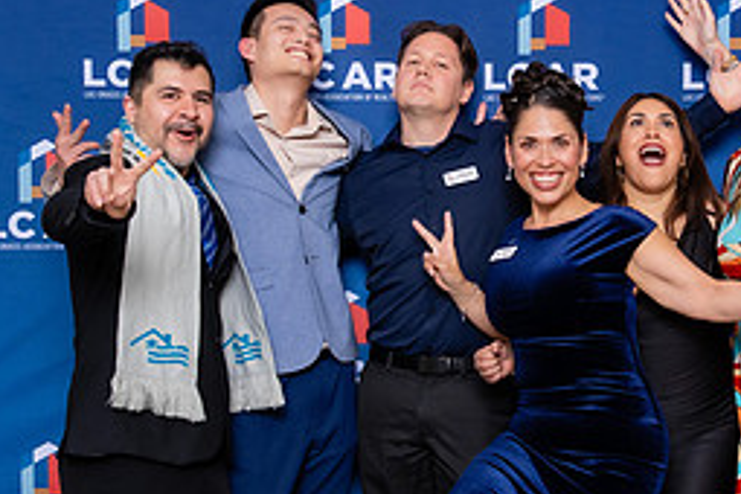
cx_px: 554
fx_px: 1585
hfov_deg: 26.0
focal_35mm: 77
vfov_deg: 17.7
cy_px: 298
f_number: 5.6
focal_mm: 28
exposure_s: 1/200
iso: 500
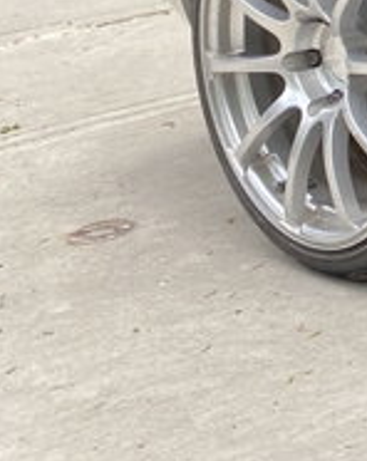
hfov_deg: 11.6
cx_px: 927
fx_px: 1430
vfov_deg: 17.2
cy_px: -144
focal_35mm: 105
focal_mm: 4.25
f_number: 1.8
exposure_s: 1/318
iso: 32
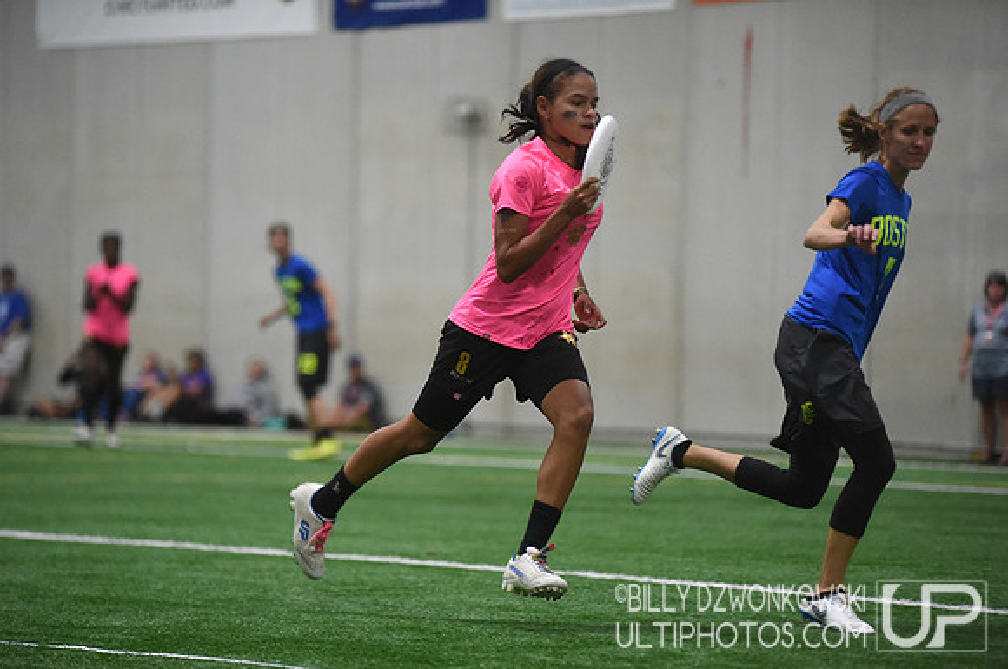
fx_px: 4474
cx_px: 504
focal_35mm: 160
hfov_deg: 12.9
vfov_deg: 8.6
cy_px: 334
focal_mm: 160
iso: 10000
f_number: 2.8
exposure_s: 1/500
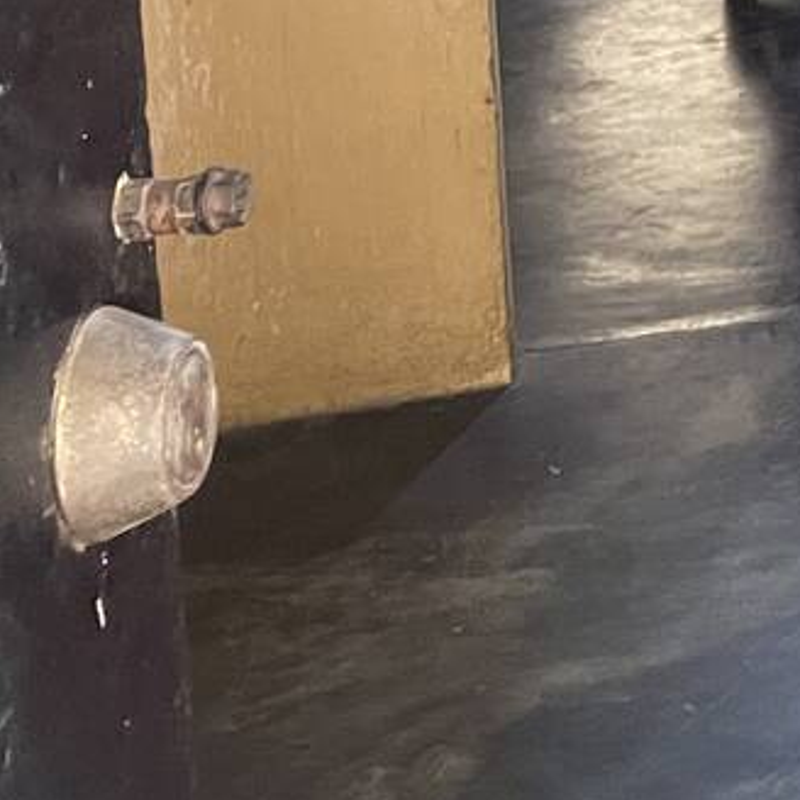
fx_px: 2641
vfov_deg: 15.8
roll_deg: +1.0
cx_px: 1715
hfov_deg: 13.9
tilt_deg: -6.4
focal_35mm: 101
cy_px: -407
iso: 320
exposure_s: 1/60
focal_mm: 4.2
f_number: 1.6
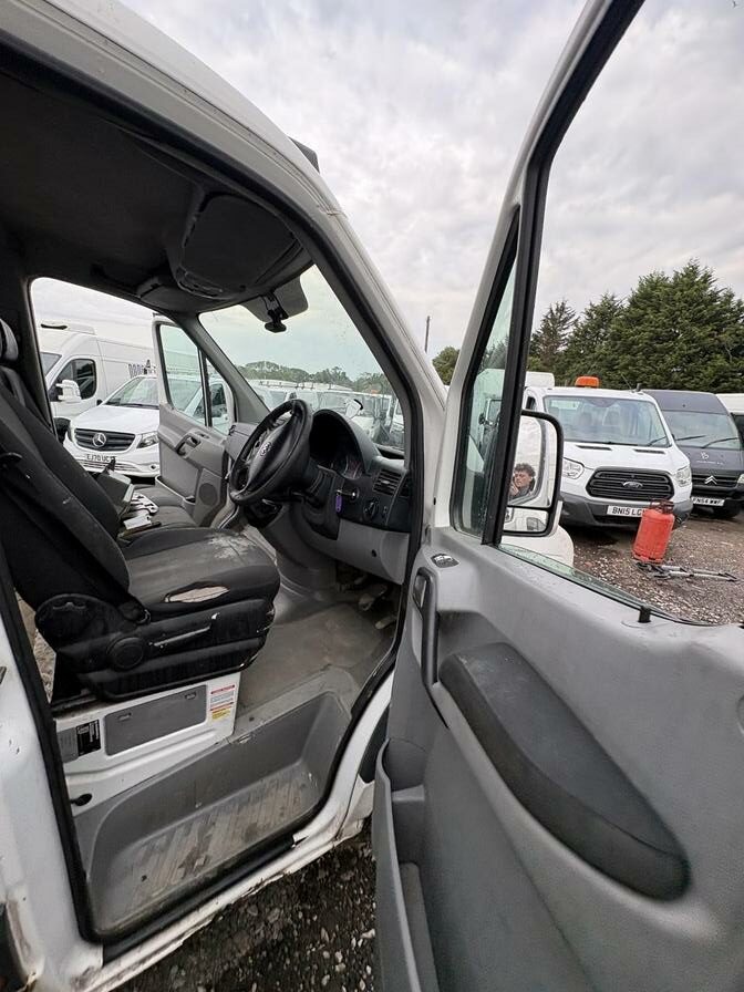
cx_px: 372
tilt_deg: -3.3
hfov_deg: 85.7
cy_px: 496
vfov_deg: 102.1
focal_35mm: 14
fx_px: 401
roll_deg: +0.6
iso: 40
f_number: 2.2
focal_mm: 2.22
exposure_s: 1/157
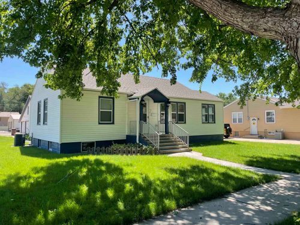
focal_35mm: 26
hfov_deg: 67.3
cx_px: 150
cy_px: 112
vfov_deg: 53.1
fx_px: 225
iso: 32
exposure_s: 1/1033
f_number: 1.6
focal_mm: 4.2
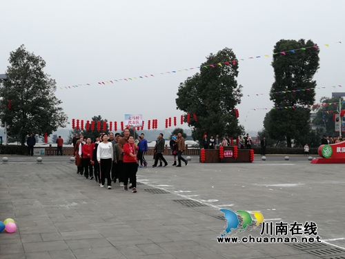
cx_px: 172
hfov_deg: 41.2
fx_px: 458
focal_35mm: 46
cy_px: 130
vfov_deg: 31.5
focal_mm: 3.84
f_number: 2.2
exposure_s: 1/173
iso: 50
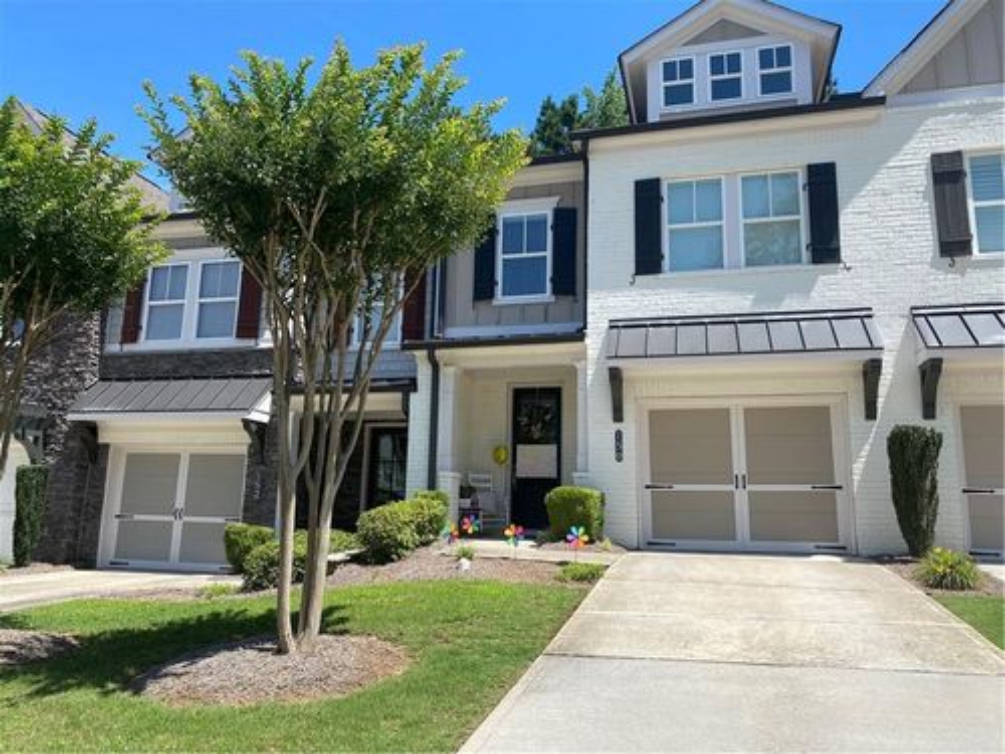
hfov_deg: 67.3
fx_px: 755
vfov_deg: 53.1
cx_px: 502
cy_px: 377
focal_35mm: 26
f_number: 1.8
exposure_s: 1/2183
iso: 32
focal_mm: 4.25
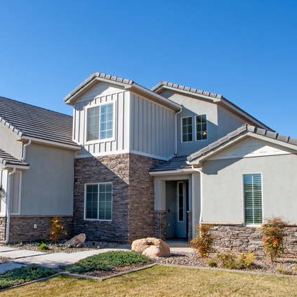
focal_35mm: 35
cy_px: 149
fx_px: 340
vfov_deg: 47.2
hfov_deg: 47.2
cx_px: 134
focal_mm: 18
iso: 100
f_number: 20
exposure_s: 1/30
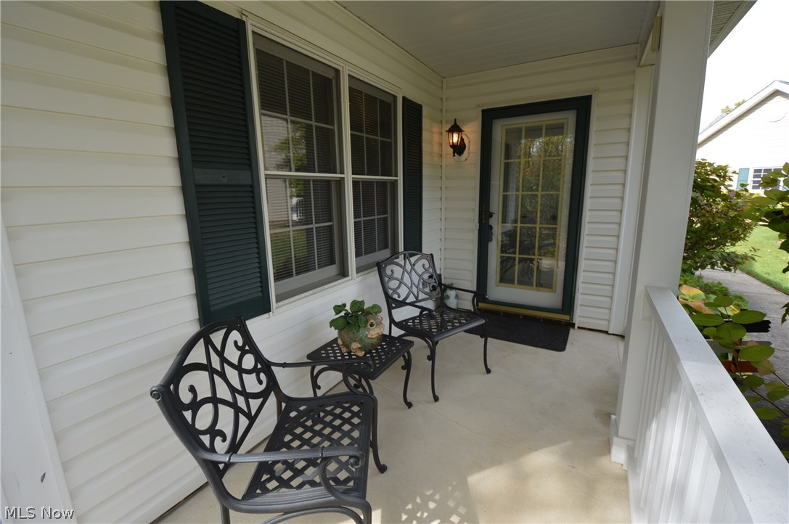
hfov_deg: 100.5
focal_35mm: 15
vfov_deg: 77.2
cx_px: 394
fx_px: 328
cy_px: 262
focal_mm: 10
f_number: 5.6
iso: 100
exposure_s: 1/125
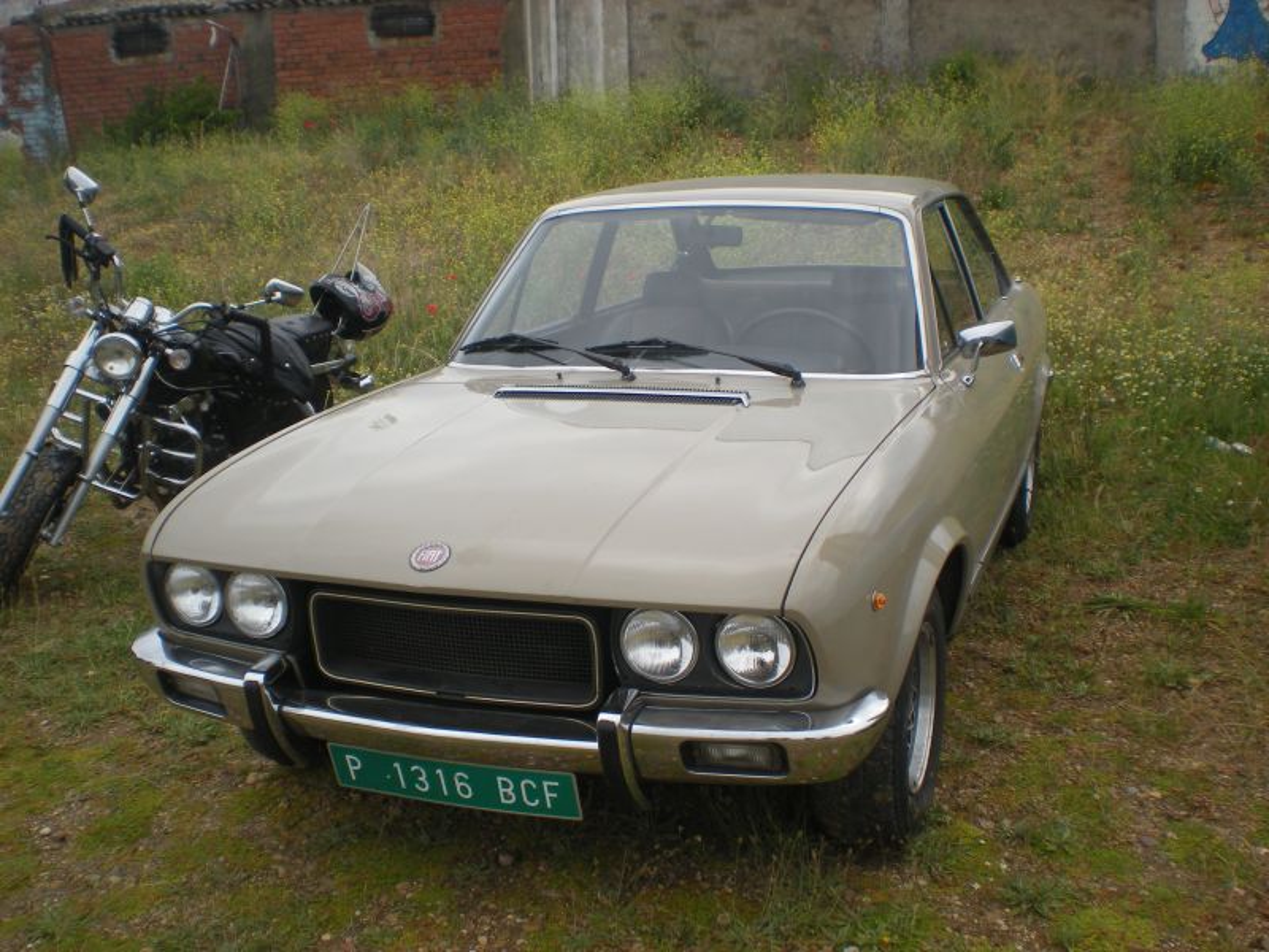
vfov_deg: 37.7
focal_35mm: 38
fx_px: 1393
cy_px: 476
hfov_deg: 49.0
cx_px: 634
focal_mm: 6.3
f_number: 4.6
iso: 64
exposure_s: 1/252
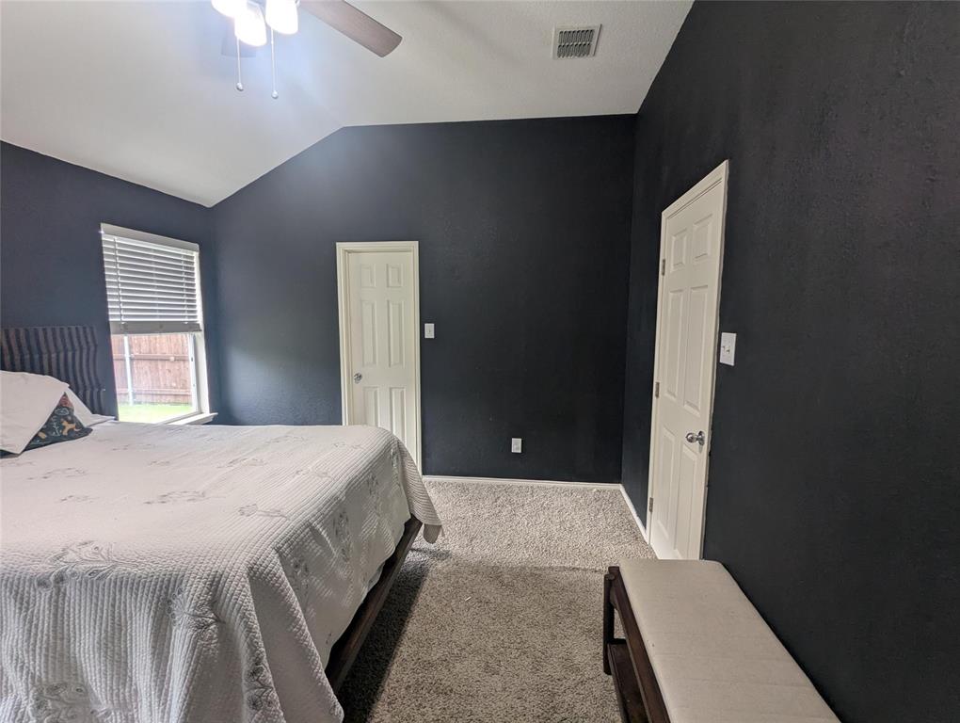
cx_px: 480
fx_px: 444
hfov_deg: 94.4
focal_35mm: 16
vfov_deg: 78.2
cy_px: 362
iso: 51
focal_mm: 2.35
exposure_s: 1/24
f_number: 2.2
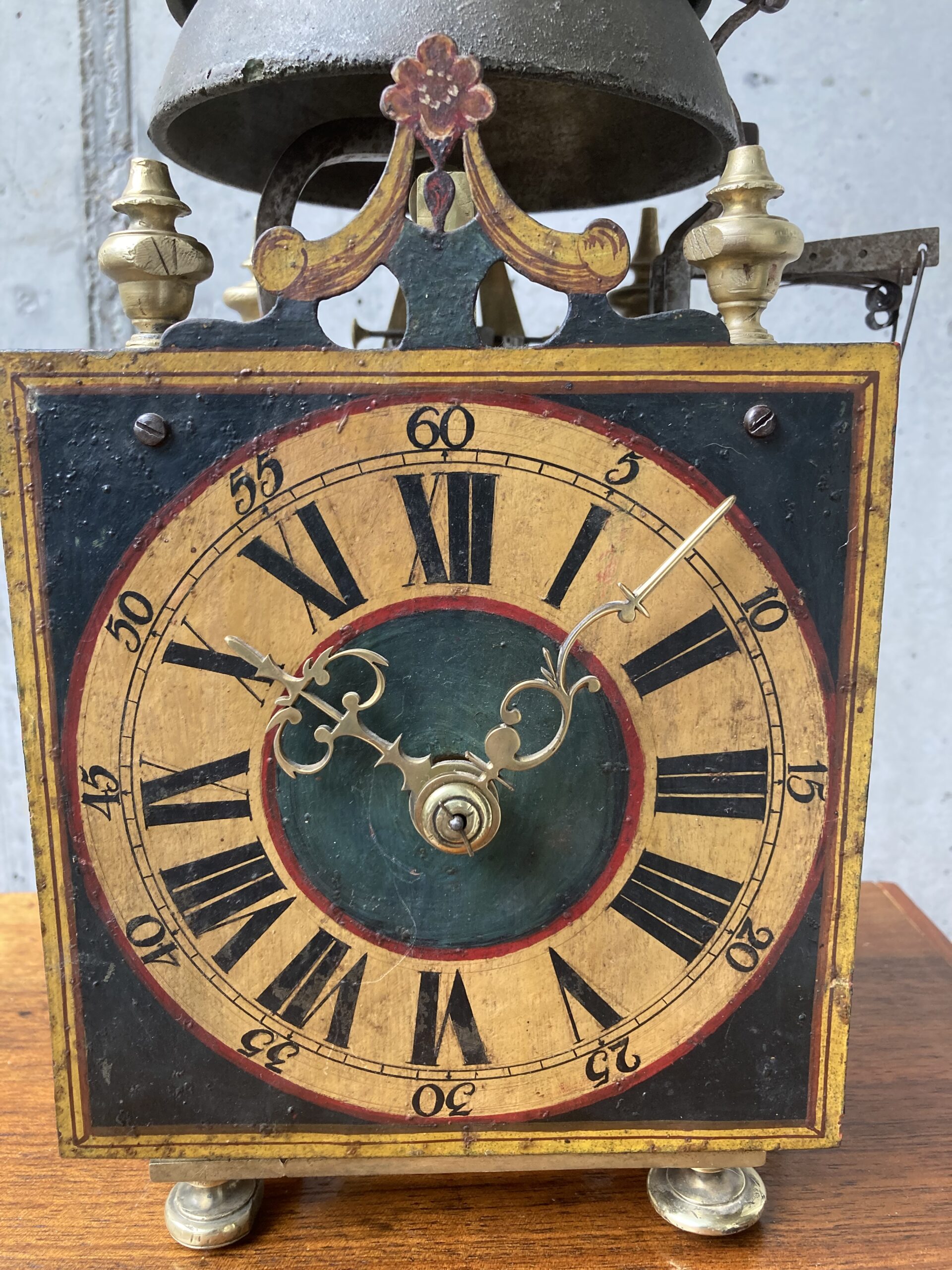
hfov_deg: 49.7
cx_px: 476
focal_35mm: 28
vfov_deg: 63.4
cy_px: 635
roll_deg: -2.1
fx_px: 1027
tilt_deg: -8.4
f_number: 1.8
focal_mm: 3.99
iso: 100
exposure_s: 1/60
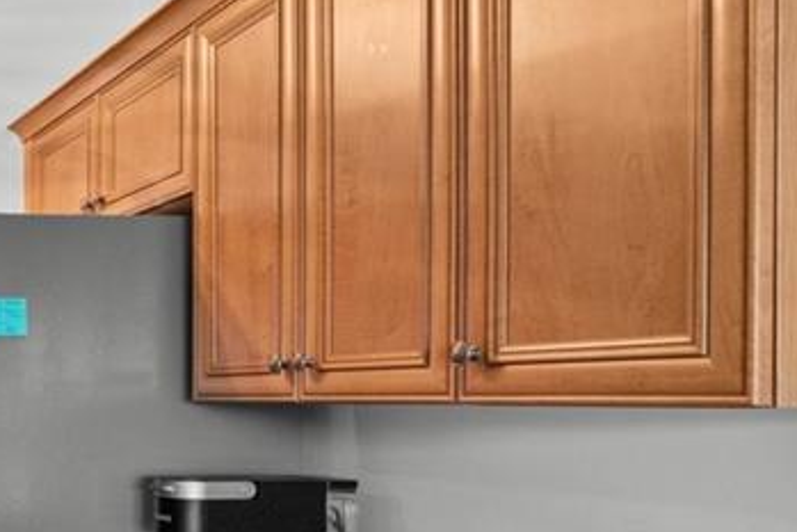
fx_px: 974
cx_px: -322
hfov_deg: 30.7
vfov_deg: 30.0
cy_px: 402
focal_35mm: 44
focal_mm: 10
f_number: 4.5
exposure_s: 1/25
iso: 800
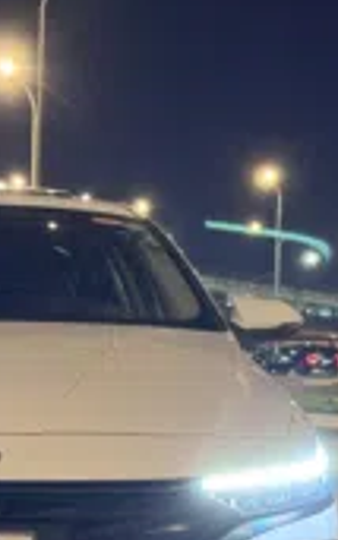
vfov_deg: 17.5
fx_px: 1752
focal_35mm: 119
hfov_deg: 10.9
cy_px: 347
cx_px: -44
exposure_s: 1/33
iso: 400
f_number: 1.78
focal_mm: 6.76
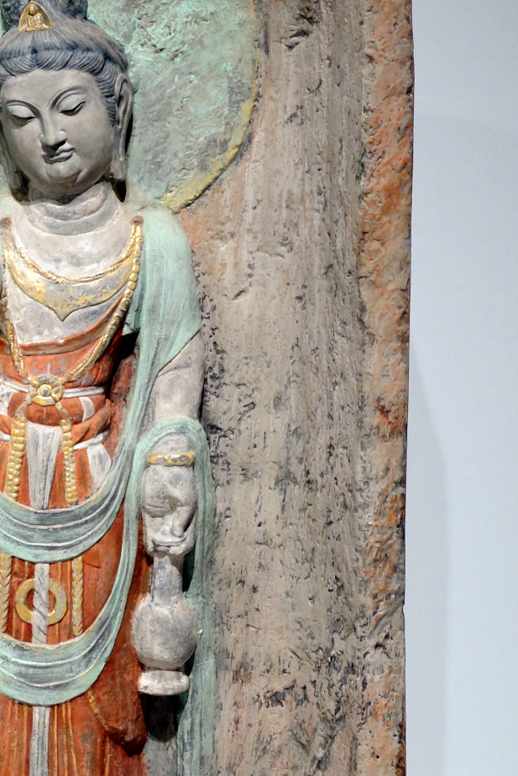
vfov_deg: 24.5
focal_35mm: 83
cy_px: 435
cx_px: 44
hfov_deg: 16.2
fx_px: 1791
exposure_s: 1/40
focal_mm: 26
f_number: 2.8
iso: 1250
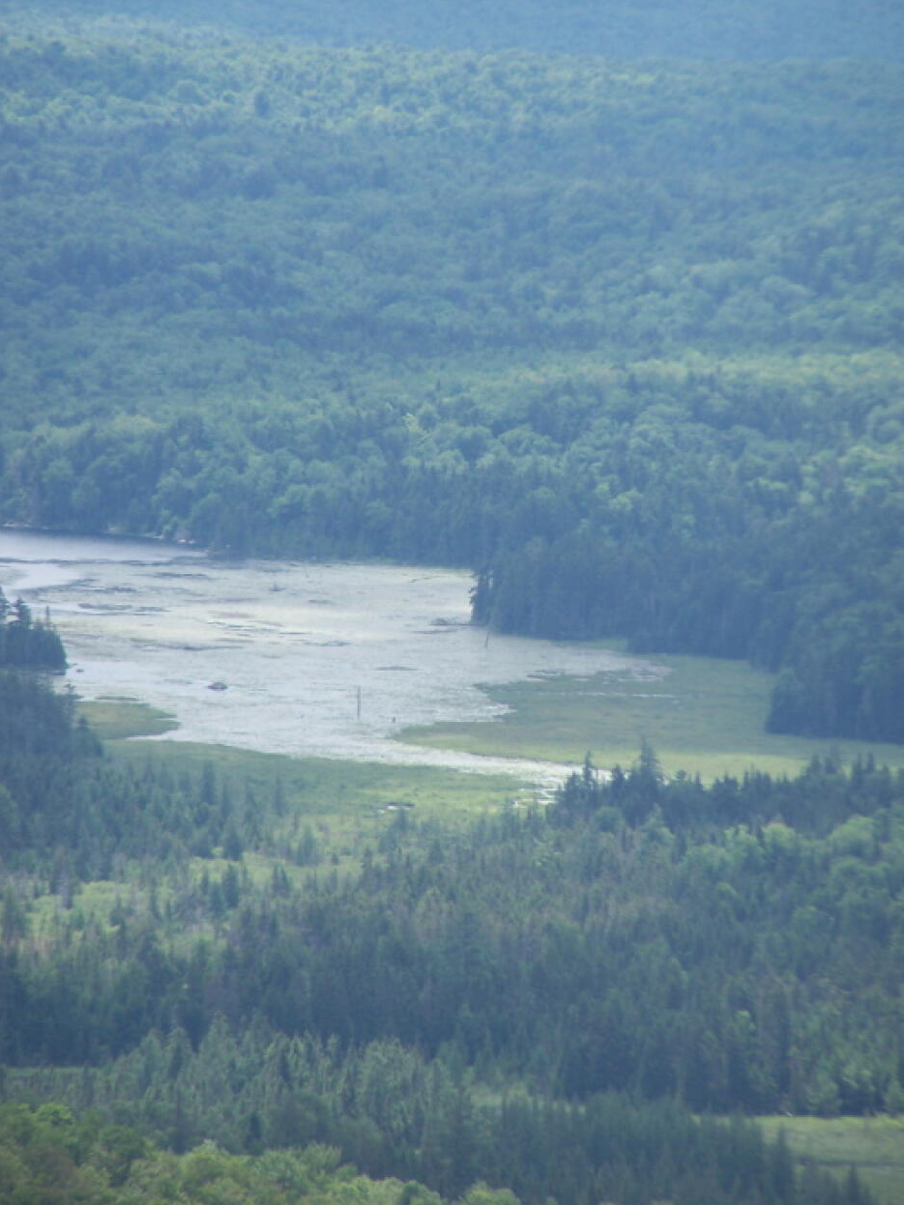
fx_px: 14488
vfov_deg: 4.8
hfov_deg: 3.6
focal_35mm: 416
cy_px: 595
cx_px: 455
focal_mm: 63
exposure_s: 1/640
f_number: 3.7
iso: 80
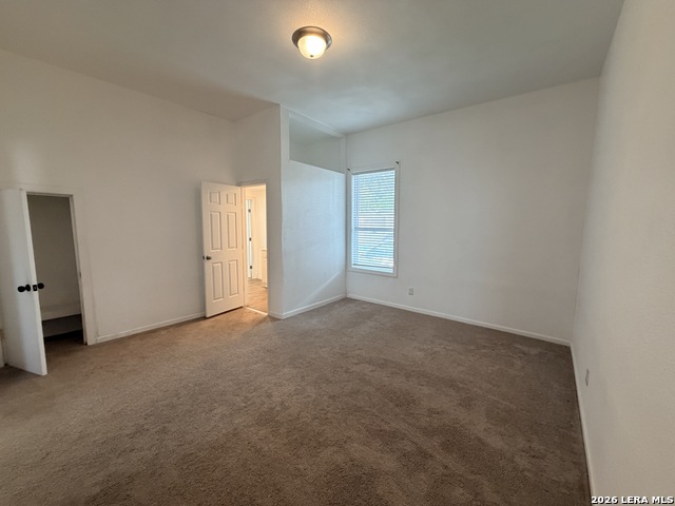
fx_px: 273
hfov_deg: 102.1
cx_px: 338
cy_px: 253
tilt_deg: -6.5
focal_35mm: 14
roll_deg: -0.5
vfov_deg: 85.7
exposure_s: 1/60
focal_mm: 2.22
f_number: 2.2
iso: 320
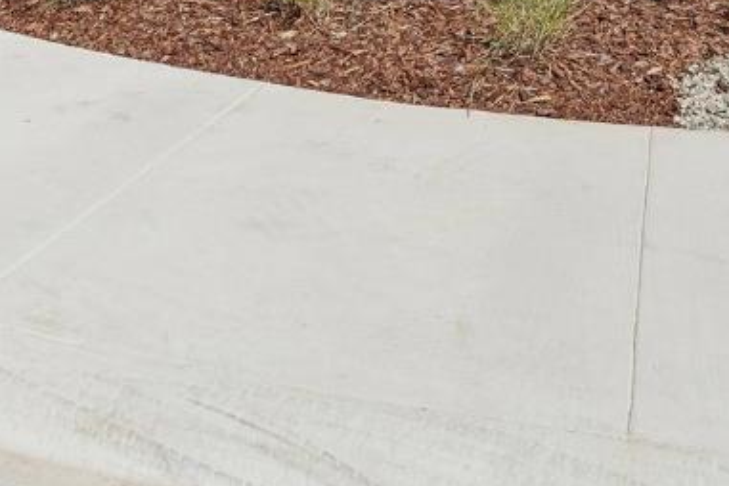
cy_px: -389
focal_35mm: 63
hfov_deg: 31.9
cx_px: 379
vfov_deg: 17.5
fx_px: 1276
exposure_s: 1/1000
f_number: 8
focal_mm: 16
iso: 320
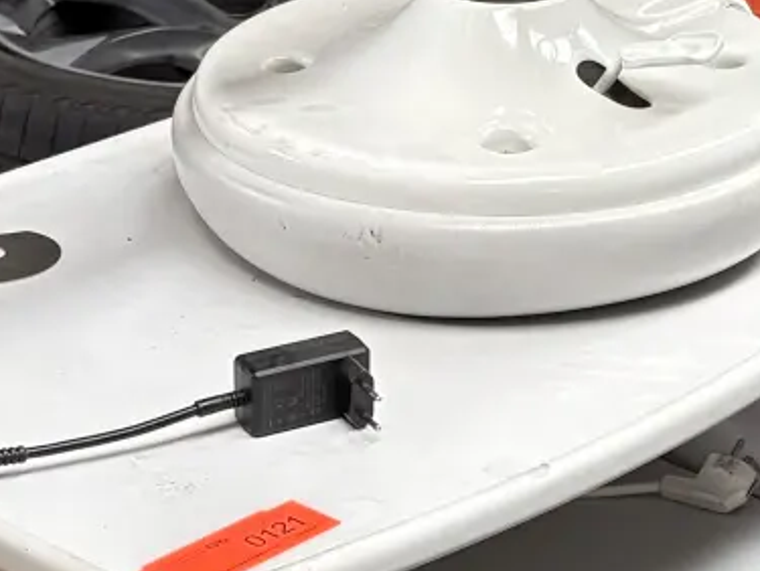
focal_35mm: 133
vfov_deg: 11.2
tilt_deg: -22.5
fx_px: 2923
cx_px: 673
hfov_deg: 14.7
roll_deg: -1.2
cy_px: 320
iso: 125
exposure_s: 1/100
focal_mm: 5.96
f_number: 1.6
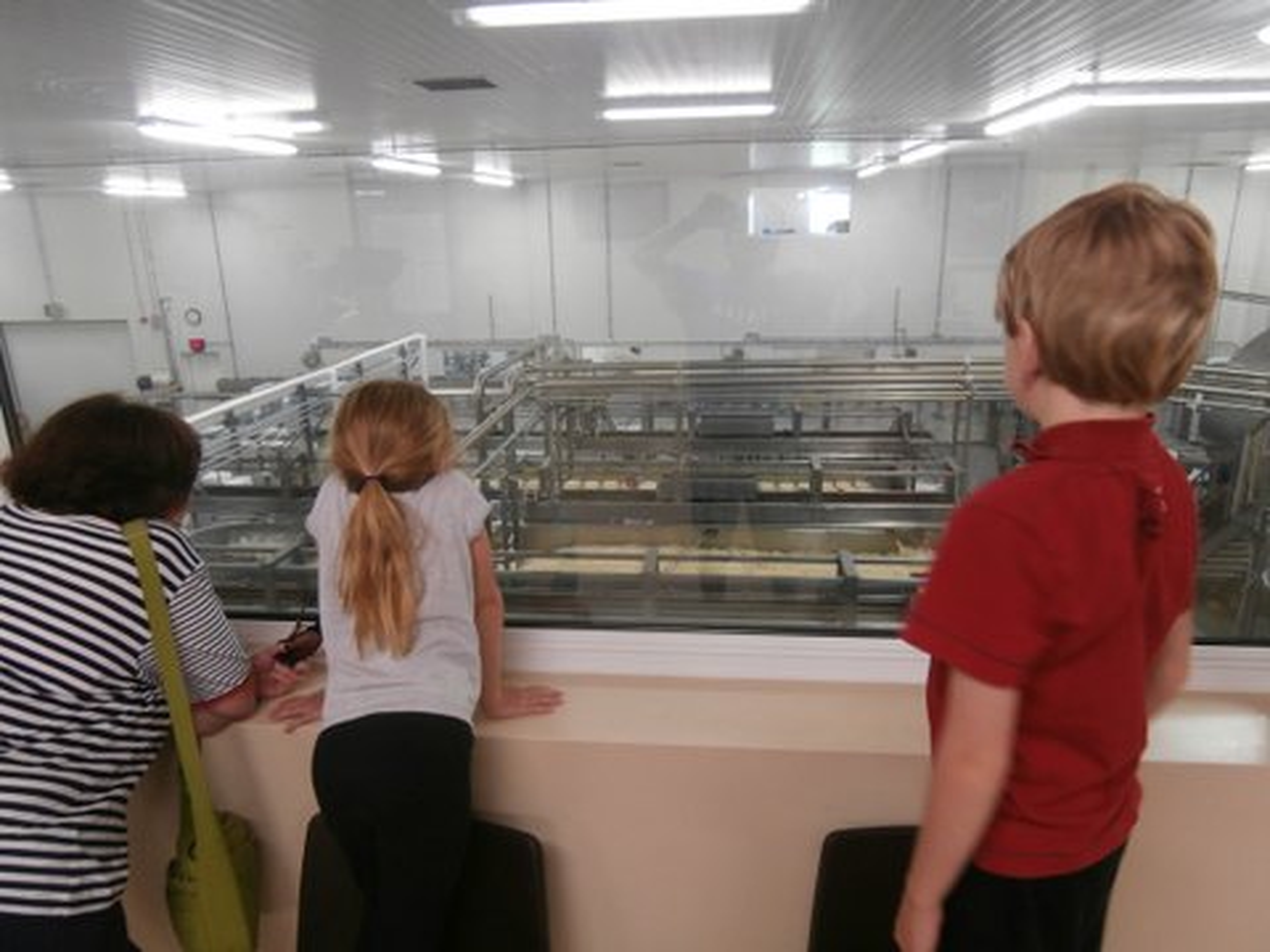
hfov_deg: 71.6
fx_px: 881
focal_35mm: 24
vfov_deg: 56.8
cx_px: 635
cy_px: 476
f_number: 3
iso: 200
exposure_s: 1/20
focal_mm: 4.2
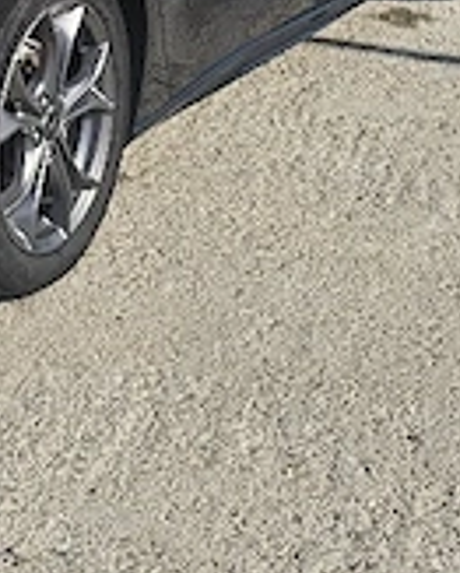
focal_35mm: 110
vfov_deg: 16.6
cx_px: -193
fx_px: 1867
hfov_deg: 13.4
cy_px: -134
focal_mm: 6.3
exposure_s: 1/1000
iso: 10
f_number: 1.7
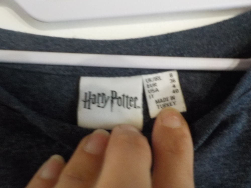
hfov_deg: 60.0
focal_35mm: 30
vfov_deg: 46.8
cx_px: 126
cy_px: 94
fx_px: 218
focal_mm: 4.1
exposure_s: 1/8
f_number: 3.3
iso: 720
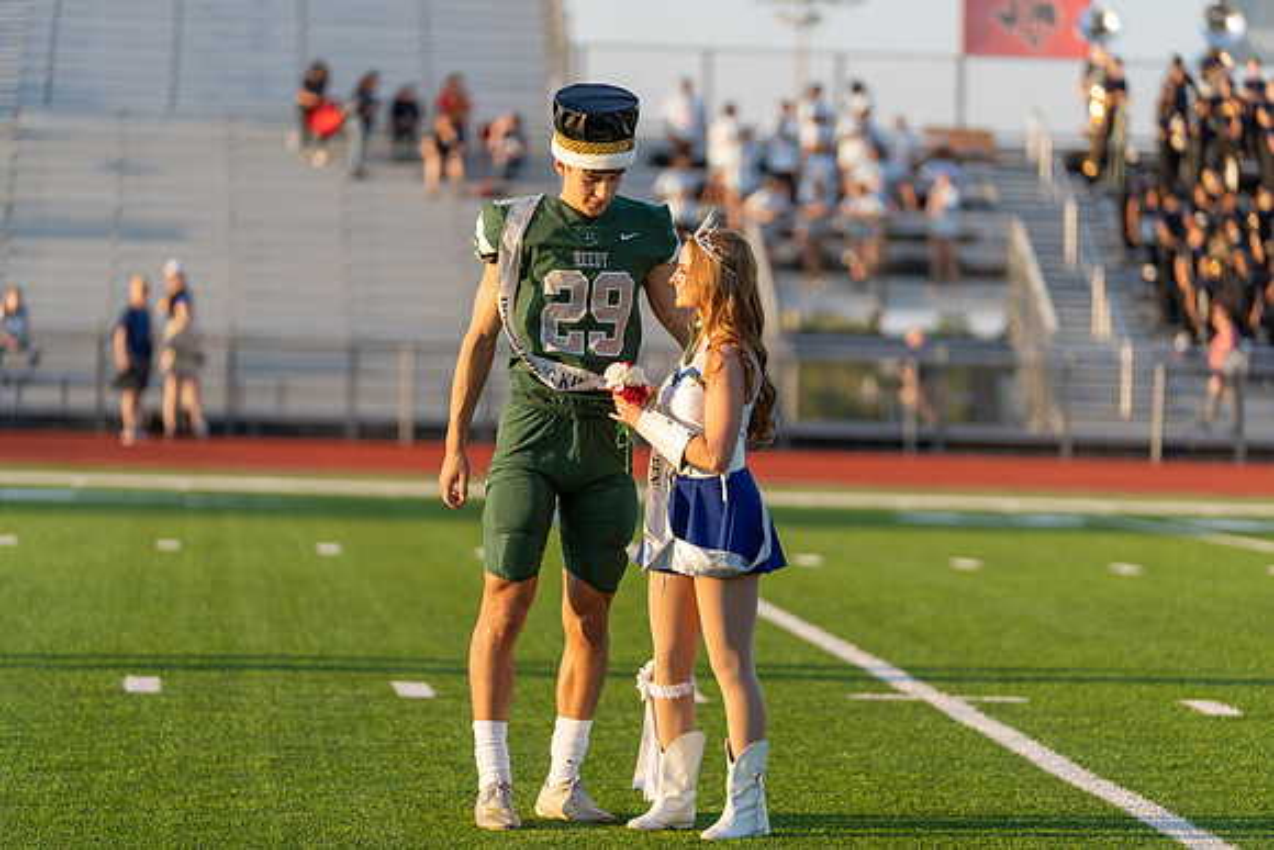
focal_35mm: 156
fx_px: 5522
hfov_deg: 13.2
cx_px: 637
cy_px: 425
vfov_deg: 8.8
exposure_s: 1/500
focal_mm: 156
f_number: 2.8
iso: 100
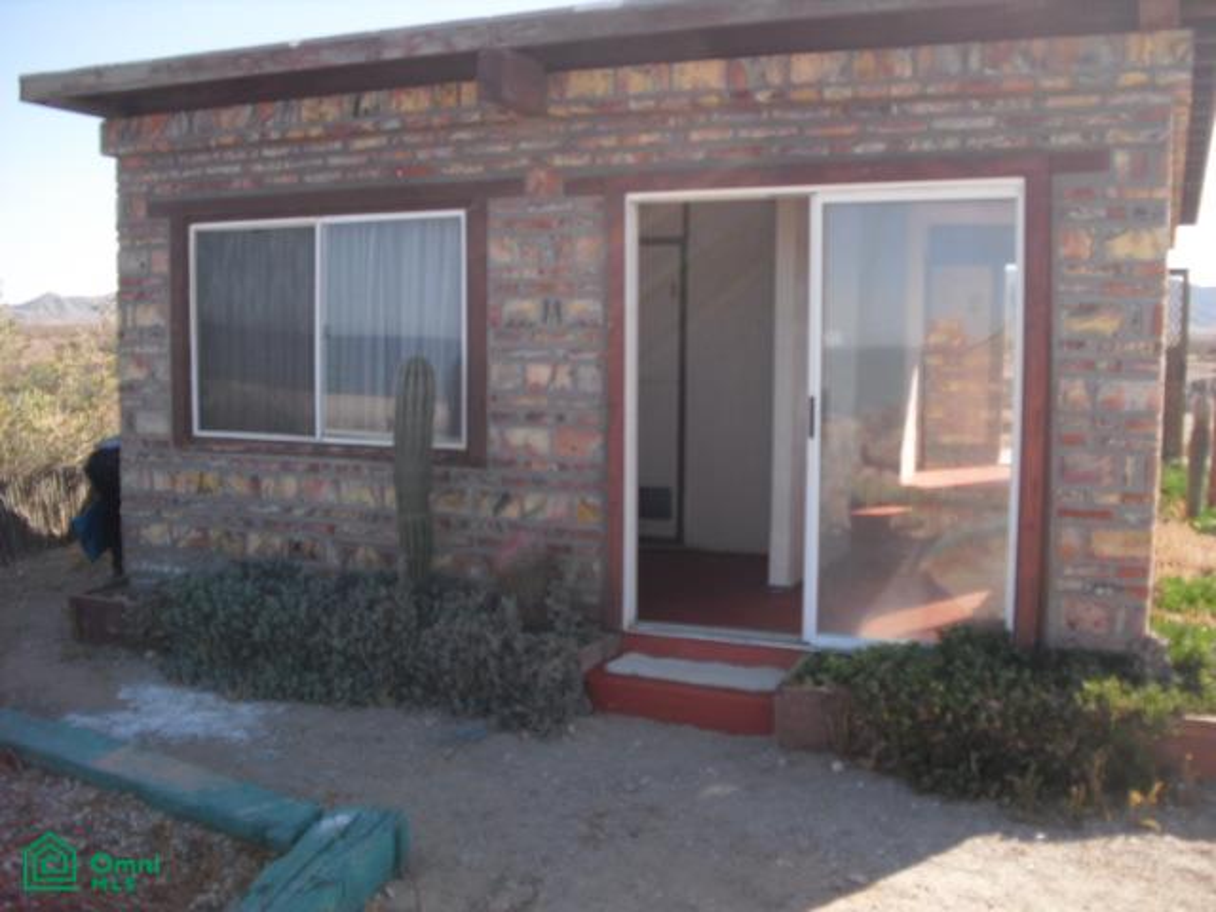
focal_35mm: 36
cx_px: 608
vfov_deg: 39.7
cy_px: 456
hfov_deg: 51.4
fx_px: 1265
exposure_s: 1/80
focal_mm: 6.3
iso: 100
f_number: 7.8
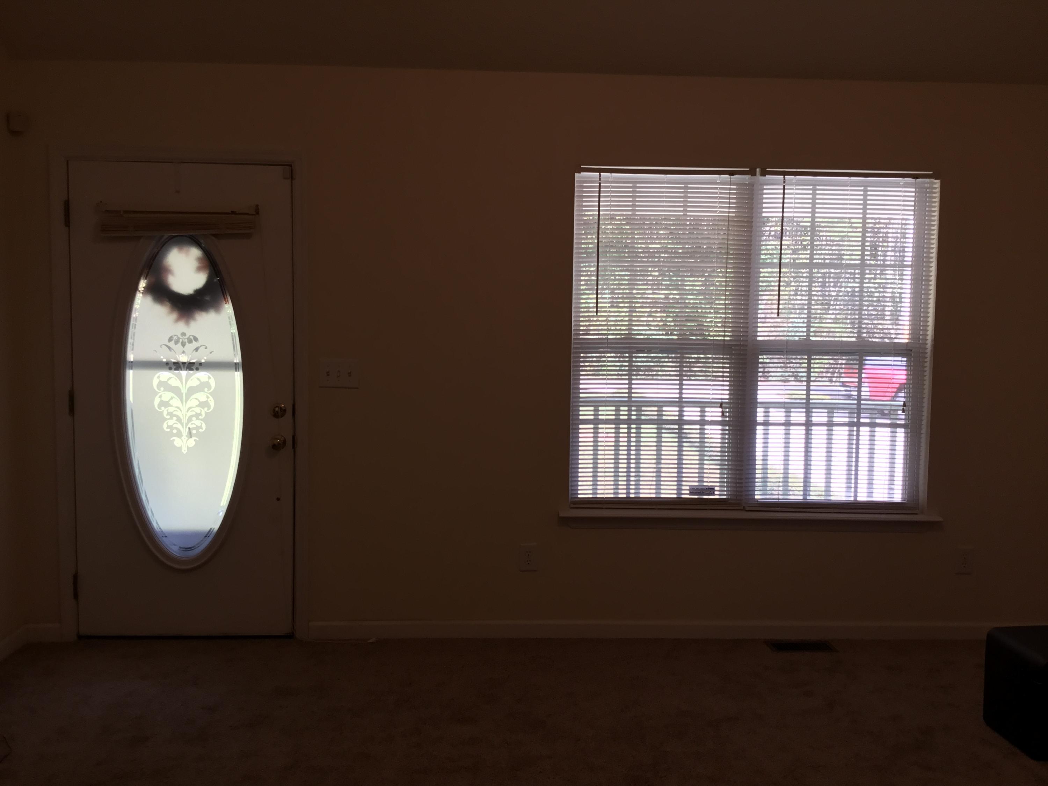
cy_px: 393
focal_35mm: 31
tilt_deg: -5.7
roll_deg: +0.2
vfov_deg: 45.4
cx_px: 524
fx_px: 939
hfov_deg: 58.4
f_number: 2.4
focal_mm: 3.3
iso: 32
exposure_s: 1/60
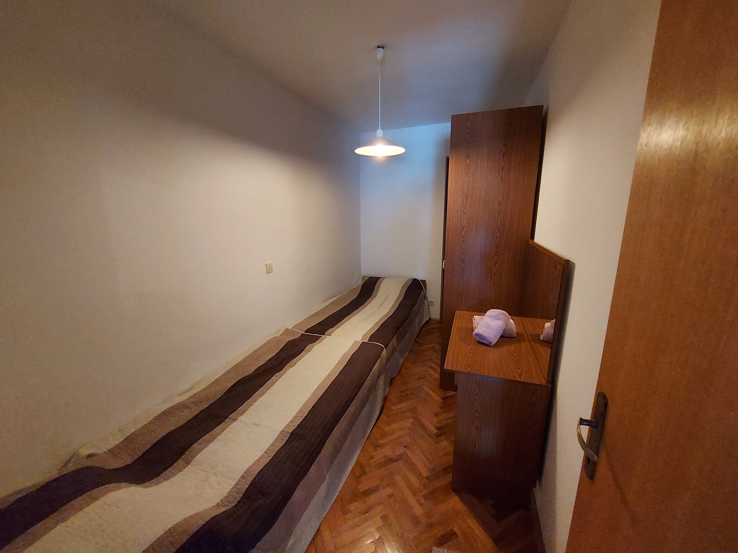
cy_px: 276
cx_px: 369
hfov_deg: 106.2
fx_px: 277
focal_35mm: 13
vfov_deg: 89.9
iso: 400
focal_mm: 1.74
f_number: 2.2
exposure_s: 1/25
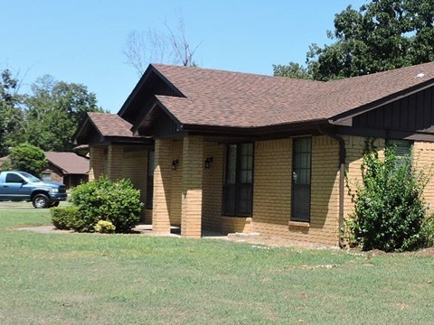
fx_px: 802
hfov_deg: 29.0
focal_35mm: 64
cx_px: 392
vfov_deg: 22.9
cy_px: 172
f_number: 3.1
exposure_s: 1/800
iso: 100
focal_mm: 5.4
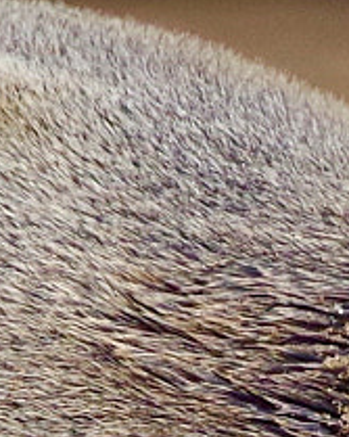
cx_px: 188
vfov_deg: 0.5
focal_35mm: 4139
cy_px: 1085
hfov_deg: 0.4
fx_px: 53479
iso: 1600
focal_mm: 300
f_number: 7.1
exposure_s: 1/1250
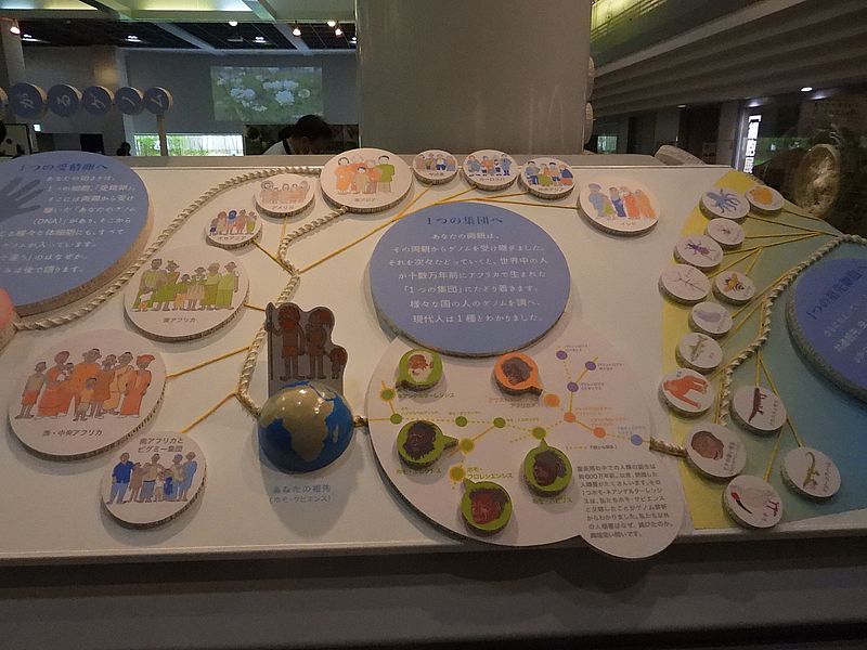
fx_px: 601
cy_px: 325
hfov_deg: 71.6
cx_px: 434
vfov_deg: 56.8
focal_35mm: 24
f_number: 2.8
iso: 1600
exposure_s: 1/800
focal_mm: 4.3
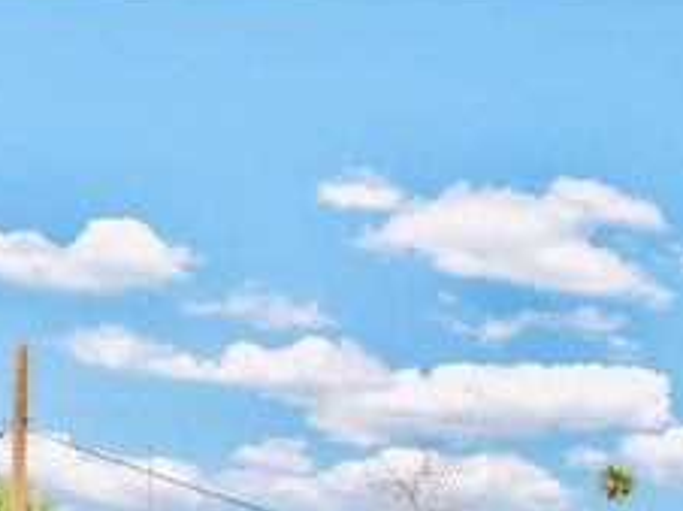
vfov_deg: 19.5
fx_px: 1340
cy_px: 708
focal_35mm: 68
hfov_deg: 24.7
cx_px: 898
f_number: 1.8
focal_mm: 8.67
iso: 340
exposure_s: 1/5000
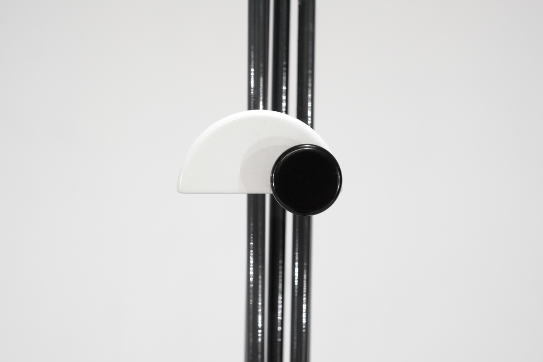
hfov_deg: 37.5
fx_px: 799
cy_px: 181
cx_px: 272
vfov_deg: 25.5
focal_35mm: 53
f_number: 4
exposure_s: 1/160
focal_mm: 35
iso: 800
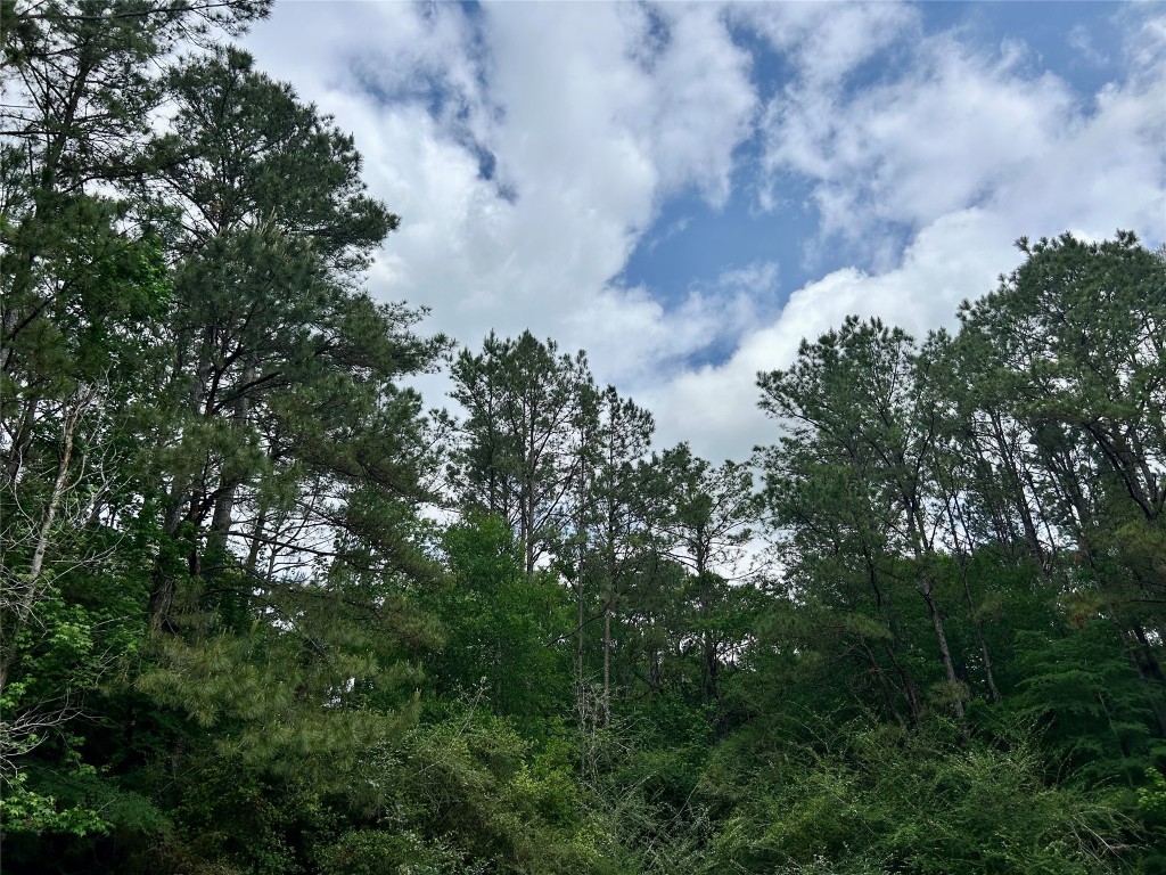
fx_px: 876
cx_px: 583
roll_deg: +3.0
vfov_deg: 53.1
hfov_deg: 67.3
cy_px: 438
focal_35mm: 26
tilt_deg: +26.6
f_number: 1.5
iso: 50
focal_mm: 5.7
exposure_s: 1/6579
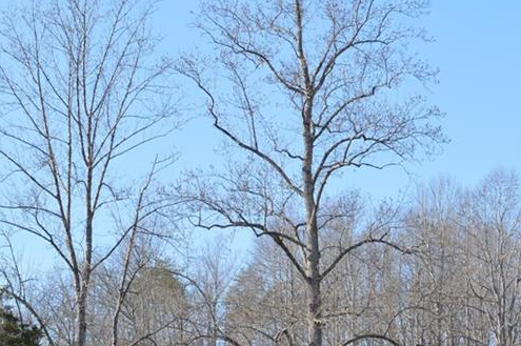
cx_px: 297
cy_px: 267
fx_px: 1793
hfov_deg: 16.5
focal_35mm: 124
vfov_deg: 11.0
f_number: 10
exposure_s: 1/400
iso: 400
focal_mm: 40
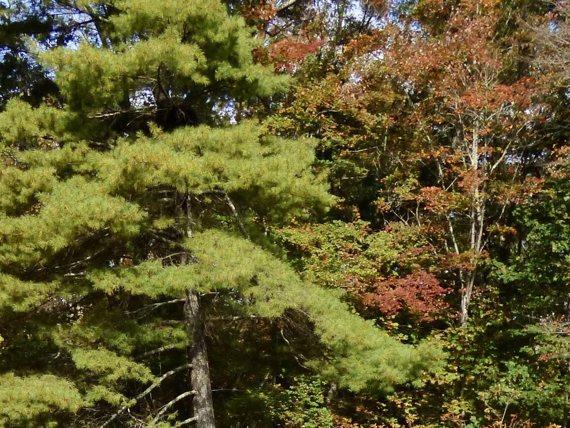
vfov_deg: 21.5
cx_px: 227
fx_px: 1021
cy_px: 547
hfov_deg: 31.1
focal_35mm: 62
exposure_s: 1/1000
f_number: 3
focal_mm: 4.25
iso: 160
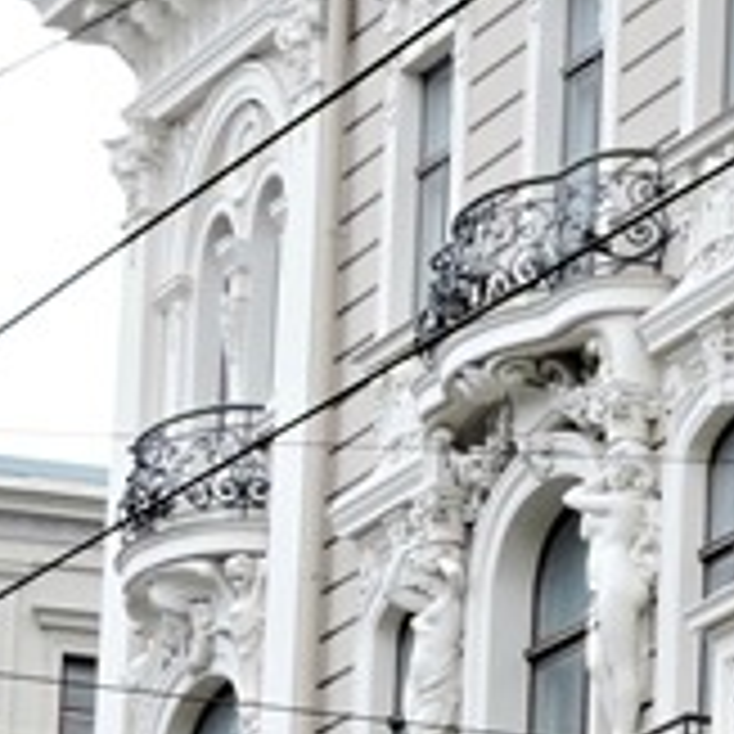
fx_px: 7269
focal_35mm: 303
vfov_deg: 5.7
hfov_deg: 5.6
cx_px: 1743
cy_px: 973
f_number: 4.5
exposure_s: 1/50
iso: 100
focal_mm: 12.5
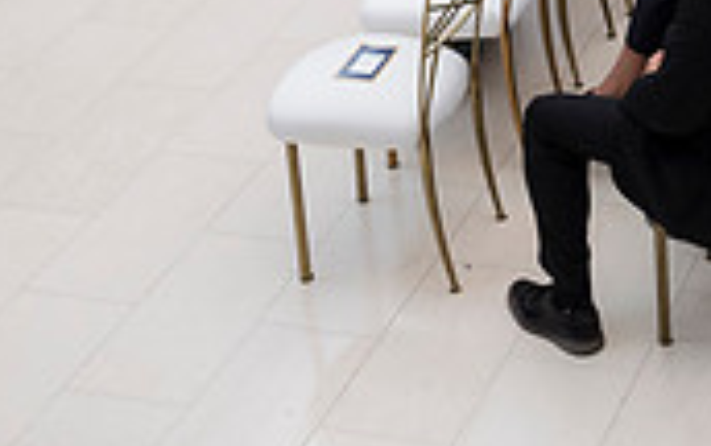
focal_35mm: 103
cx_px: 843
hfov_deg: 19.1
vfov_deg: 11.9
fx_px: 1998
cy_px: -324
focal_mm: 30
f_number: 4
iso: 320
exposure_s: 1/200
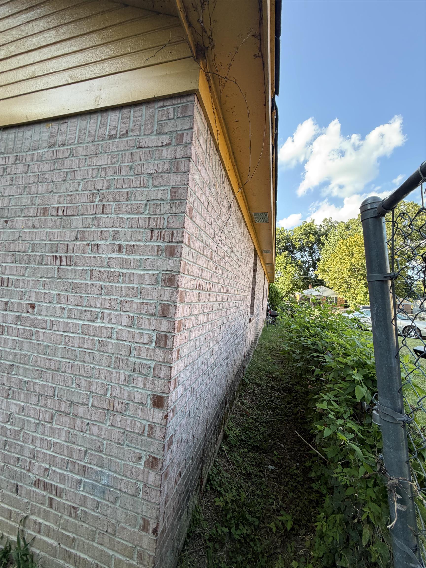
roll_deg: +0.9
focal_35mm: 14
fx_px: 230
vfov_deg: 102.1
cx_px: 213
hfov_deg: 85.7
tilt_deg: +4.8
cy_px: 284
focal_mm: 2.22
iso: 50
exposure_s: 1/121
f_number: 2.2
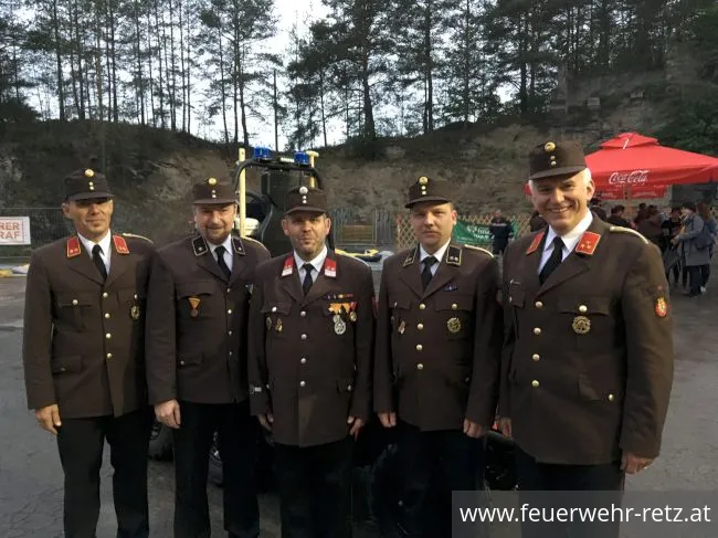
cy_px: 269
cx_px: 359
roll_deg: +0.3
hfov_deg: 61.7
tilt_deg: -6.6
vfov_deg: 48.2
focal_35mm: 29
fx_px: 601
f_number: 2.2
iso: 400
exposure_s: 1/17
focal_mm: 4.15
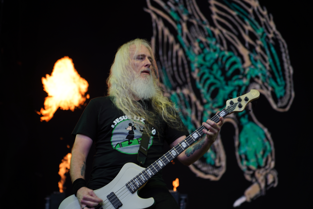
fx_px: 913
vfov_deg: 13.0
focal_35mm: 105
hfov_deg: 19.5
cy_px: 104
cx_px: 156
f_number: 4
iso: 100
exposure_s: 1/125
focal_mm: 105
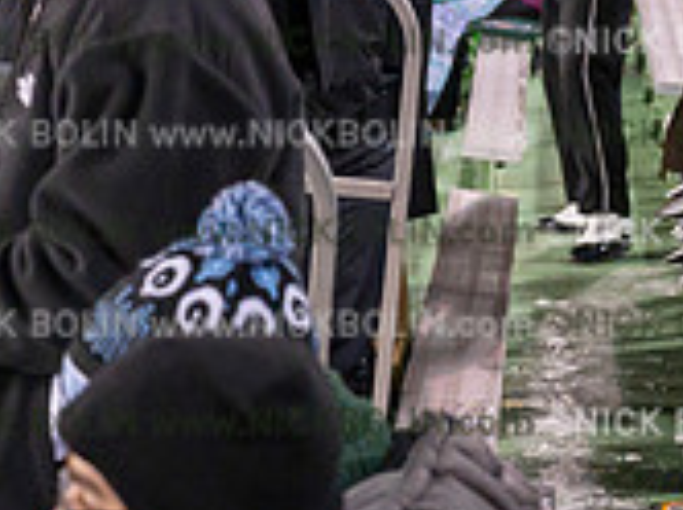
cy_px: -247
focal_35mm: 202
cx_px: 860
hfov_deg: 9.6
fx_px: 3980
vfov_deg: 7.2
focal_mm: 60
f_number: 4.5
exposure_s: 1/640
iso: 5000
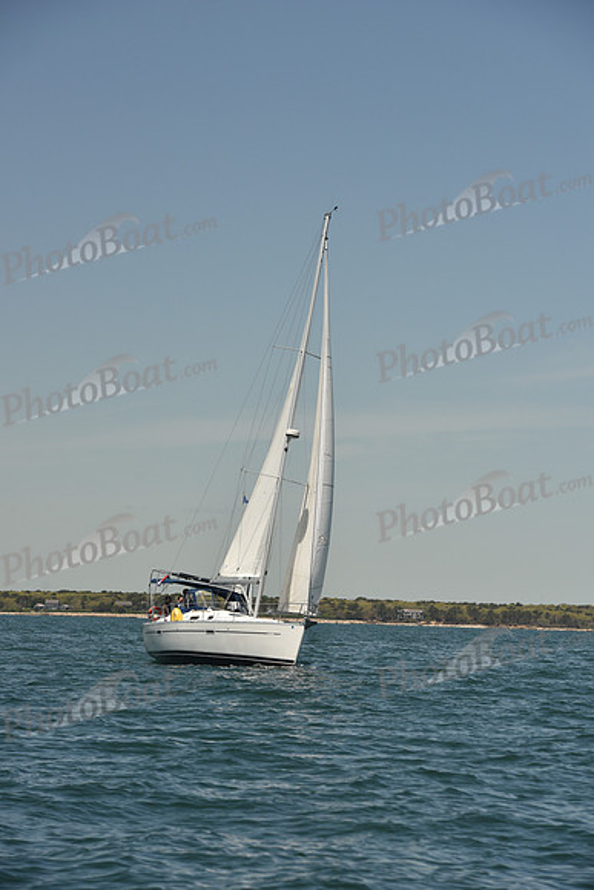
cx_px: 297
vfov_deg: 17.1
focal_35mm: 120
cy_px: 445
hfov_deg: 11.4
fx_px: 2968
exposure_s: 1/800
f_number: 7.1
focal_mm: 120
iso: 250
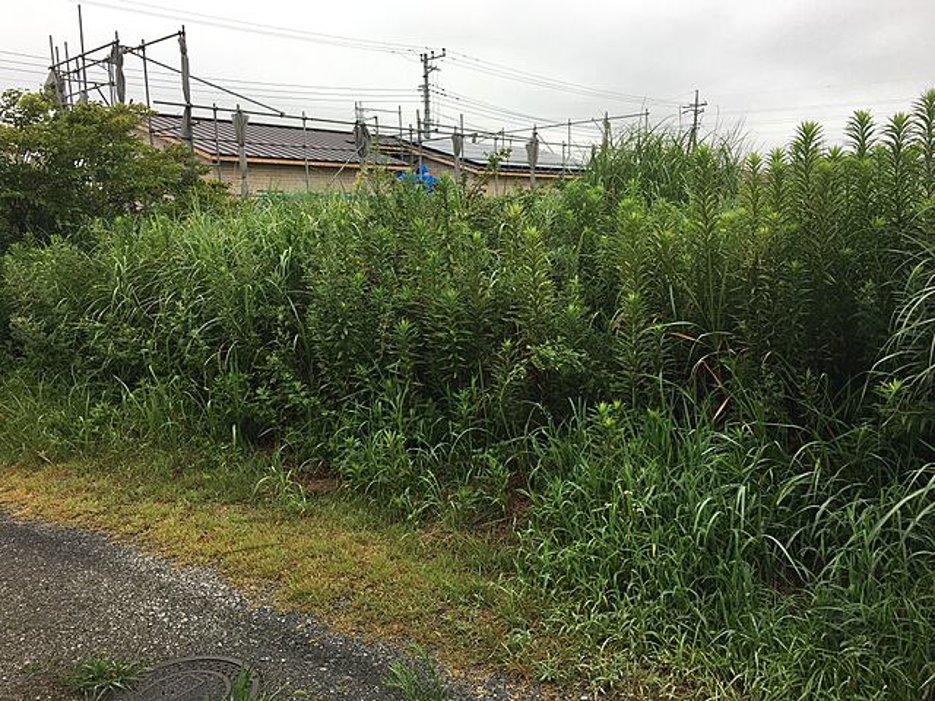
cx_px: 468
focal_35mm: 29
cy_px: 350
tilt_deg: -9.5
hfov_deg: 61.7
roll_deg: +1.1
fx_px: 783
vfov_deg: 48.2
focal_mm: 4.15
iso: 25
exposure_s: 1/403
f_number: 2.2
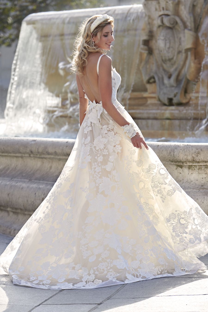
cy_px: 156
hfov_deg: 7.4
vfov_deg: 11.1
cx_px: 104
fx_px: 1603
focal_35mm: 185
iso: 400
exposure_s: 1/500
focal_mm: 185
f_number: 7.1
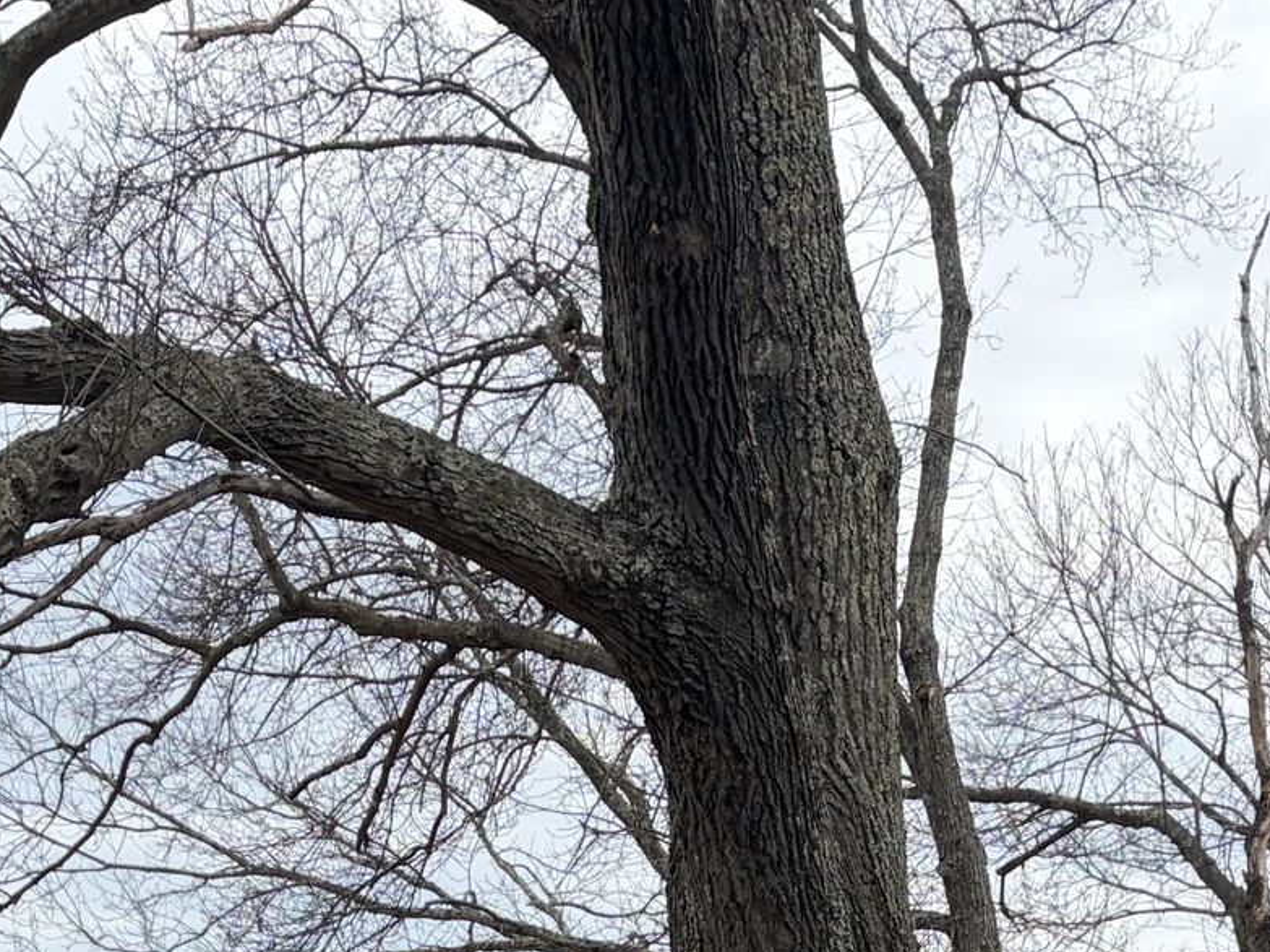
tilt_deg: -6.2
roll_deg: +2.9
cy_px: 1765
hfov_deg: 19.3
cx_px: 633
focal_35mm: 102
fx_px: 3742
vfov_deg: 13.0
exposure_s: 1/1667
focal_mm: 5.96
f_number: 1.6
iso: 50
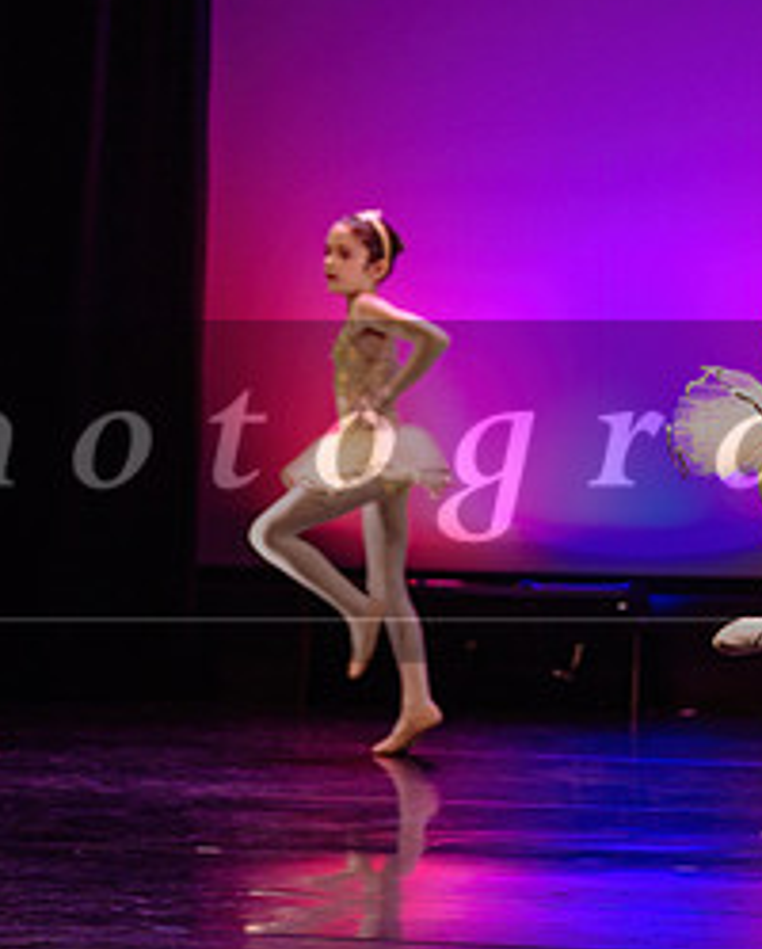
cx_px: 671
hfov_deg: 6.2
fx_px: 6974
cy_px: 347
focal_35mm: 248
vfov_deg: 7.8
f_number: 2.8
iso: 1600
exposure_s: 1/250
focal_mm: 95
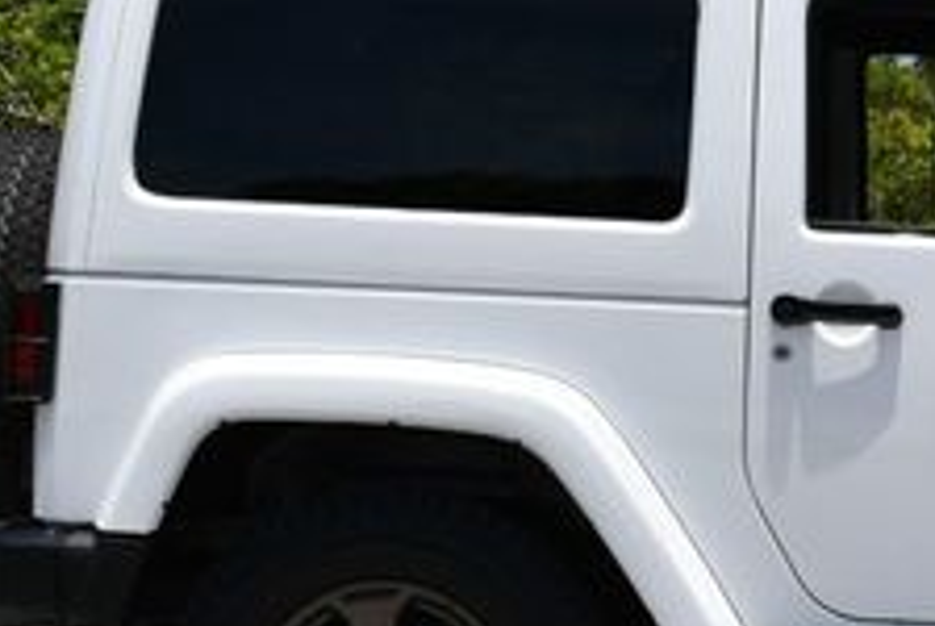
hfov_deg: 12.6
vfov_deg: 8.6
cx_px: 1056
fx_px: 4161
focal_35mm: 160
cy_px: 355
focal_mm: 28
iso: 100
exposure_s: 1/320
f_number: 9
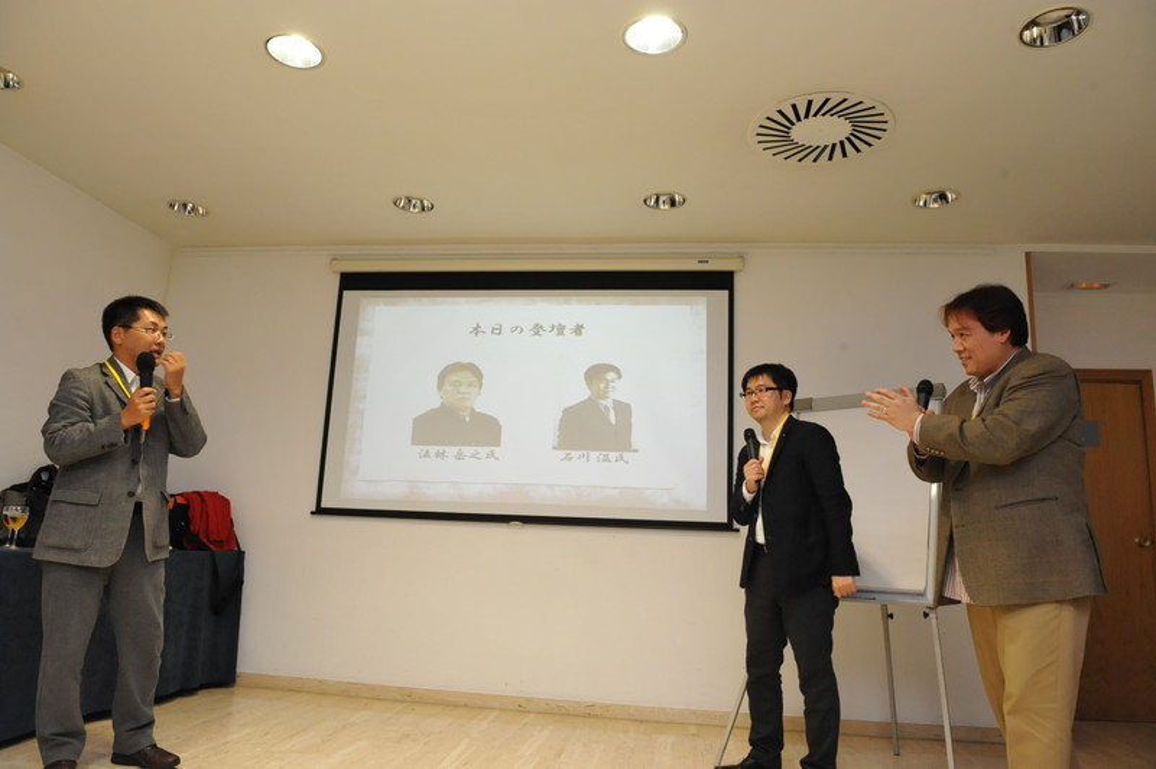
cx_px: 578
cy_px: 384
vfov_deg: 53.1
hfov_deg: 73.8
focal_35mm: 24
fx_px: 770
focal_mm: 24
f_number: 6.3
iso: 4000
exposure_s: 1/80
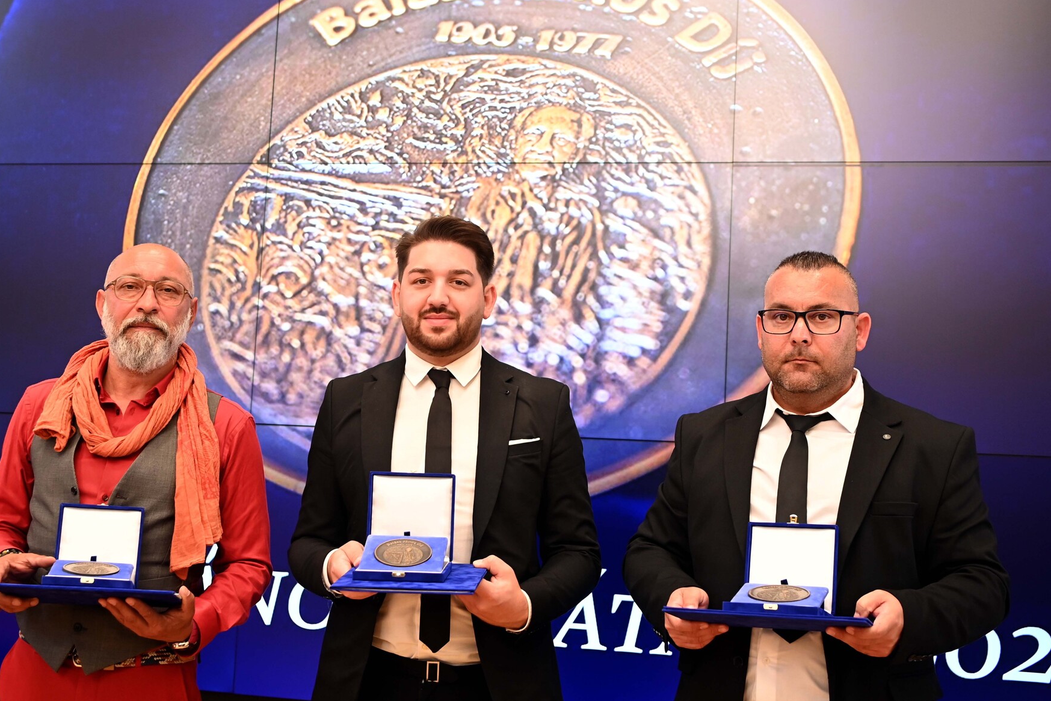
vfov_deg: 26.5
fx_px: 1489
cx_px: 496
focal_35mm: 51
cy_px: 317
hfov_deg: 38.9
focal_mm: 45
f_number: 4.5
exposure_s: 1/200
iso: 1600
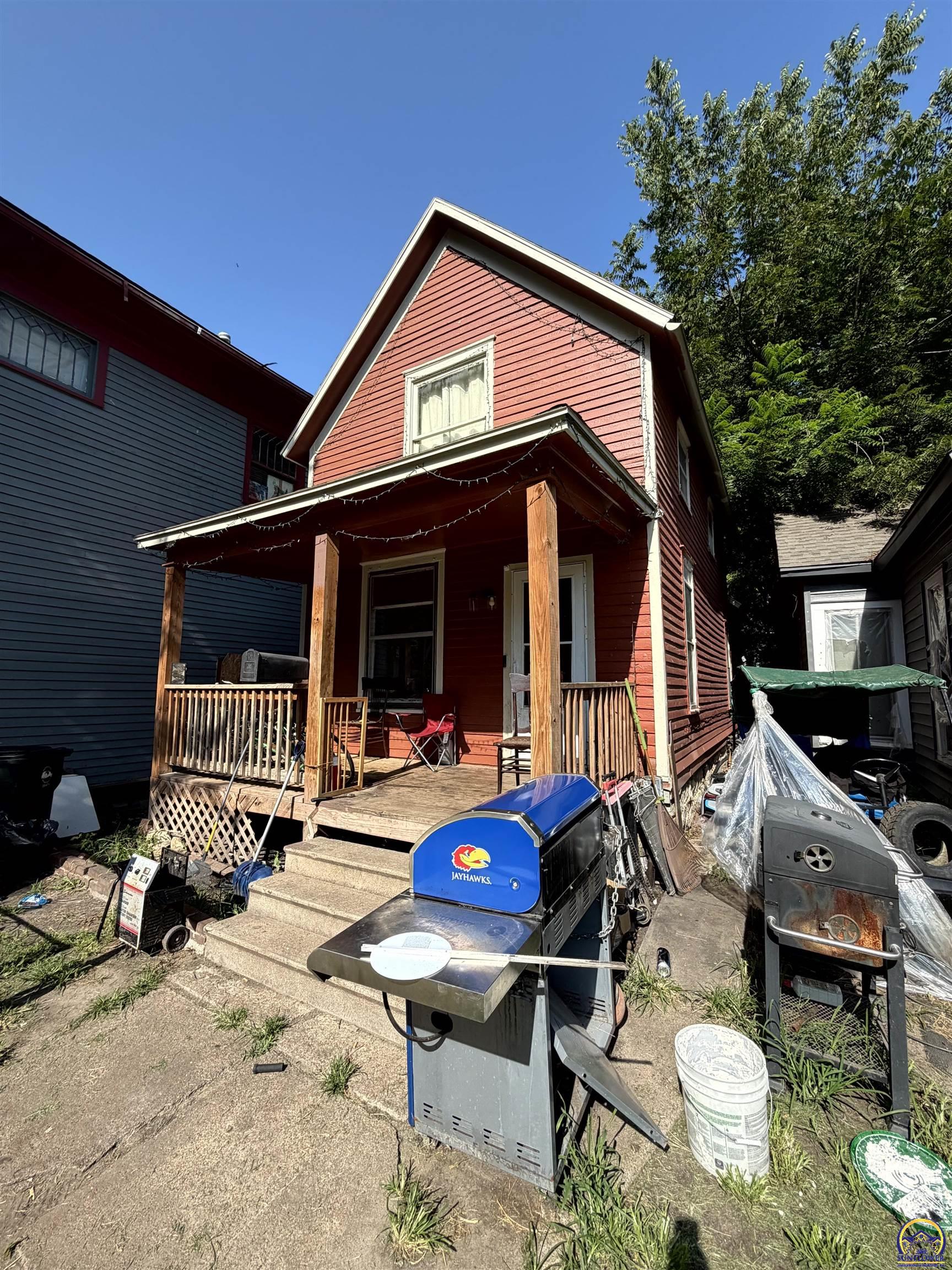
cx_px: 476
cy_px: 635
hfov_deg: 85.7
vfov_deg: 102.1
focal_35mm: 14
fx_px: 513
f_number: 2.2
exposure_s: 1/770
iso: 40
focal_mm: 2.22
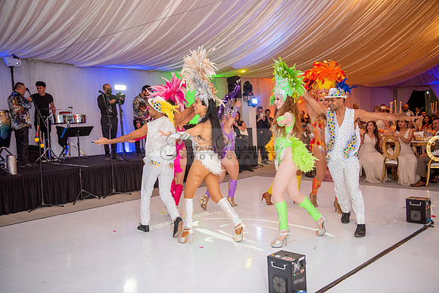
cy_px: 146
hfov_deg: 54.4
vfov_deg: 37.9
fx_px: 427
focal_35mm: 35
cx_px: 220
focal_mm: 35
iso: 1000
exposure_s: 1/160
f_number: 2.8
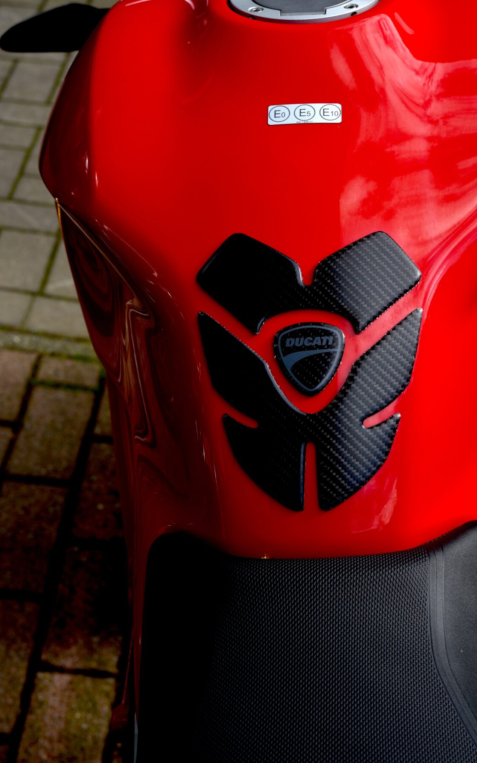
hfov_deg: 19.6
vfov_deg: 30.9
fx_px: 1373
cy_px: 288
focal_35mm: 66
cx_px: 341
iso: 100
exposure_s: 1/200
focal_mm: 45
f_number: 7.1
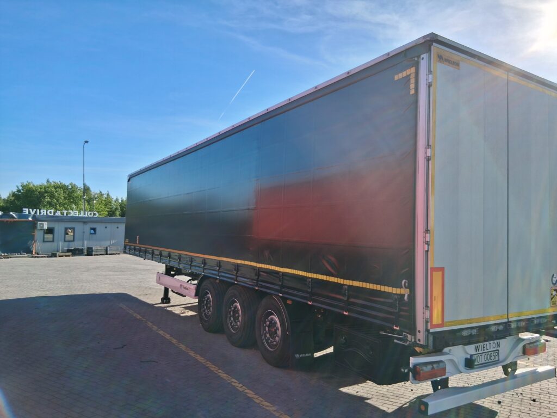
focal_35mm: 26
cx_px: 278
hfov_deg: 67.3
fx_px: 418
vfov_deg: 53.1
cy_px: 209
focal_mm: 3.98
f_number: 1.8
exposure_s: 1/727
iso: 25
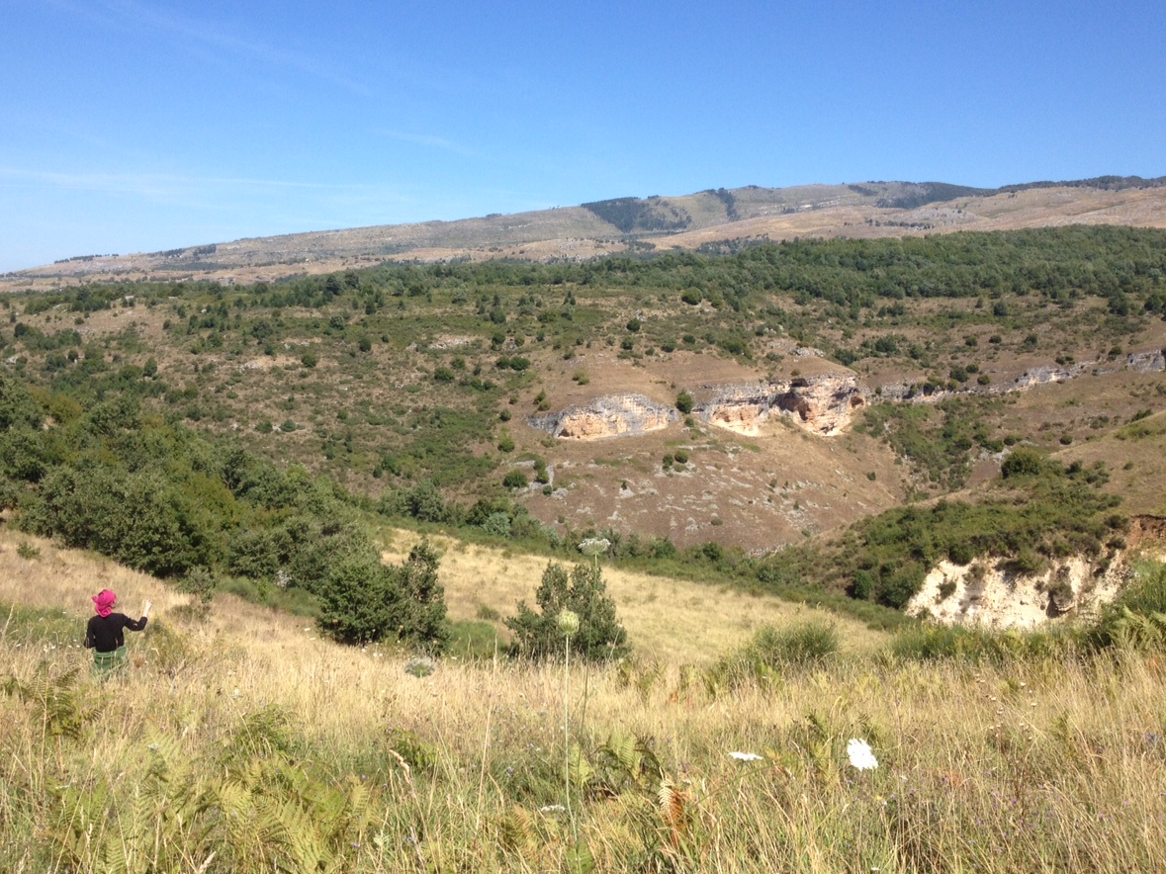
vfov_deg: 37.7
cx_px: 565
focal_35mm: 38
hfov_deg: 49.0
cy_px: 407
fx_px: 1280
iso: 50
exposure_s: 1/1577
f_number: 2.4
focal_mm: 4.28
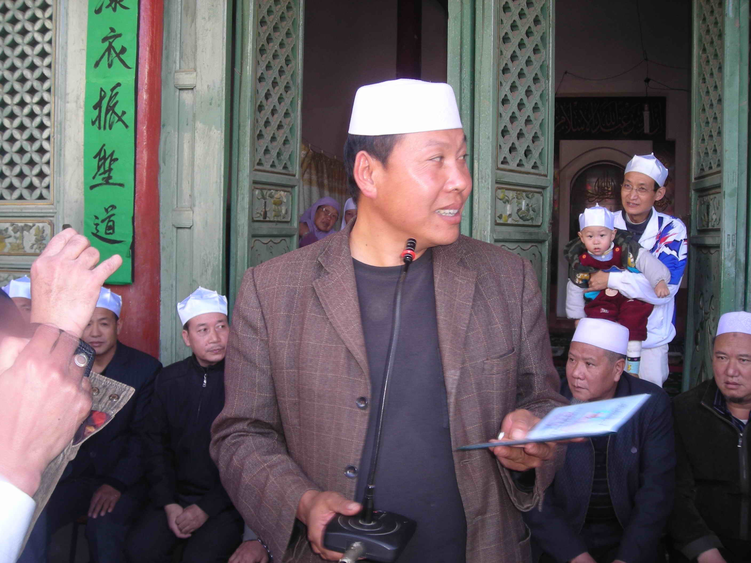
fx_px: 824
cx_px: 376
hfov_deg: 49.0
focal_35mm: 38
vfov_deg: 37.7
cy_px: 282
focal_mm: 6.3
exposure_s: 1/30
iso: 63
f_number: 3.2
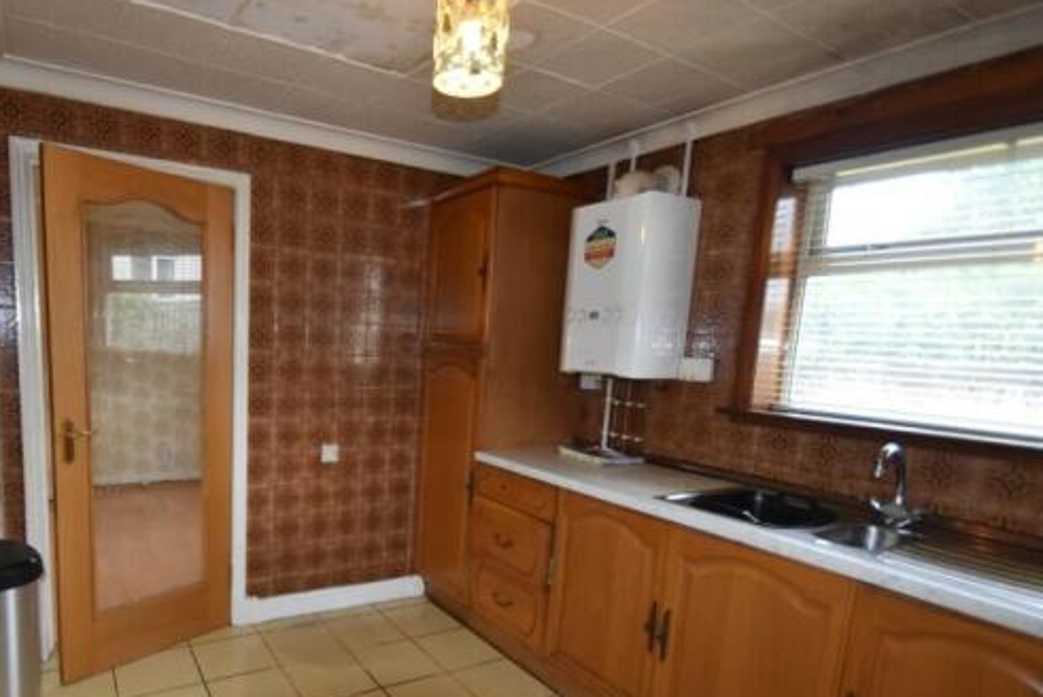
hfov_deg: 82.1
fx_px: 580
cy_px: 420
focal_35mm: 20
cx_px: 379
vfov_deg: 61.4
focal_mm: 10
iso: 800
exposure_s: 1/160
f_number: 3.5
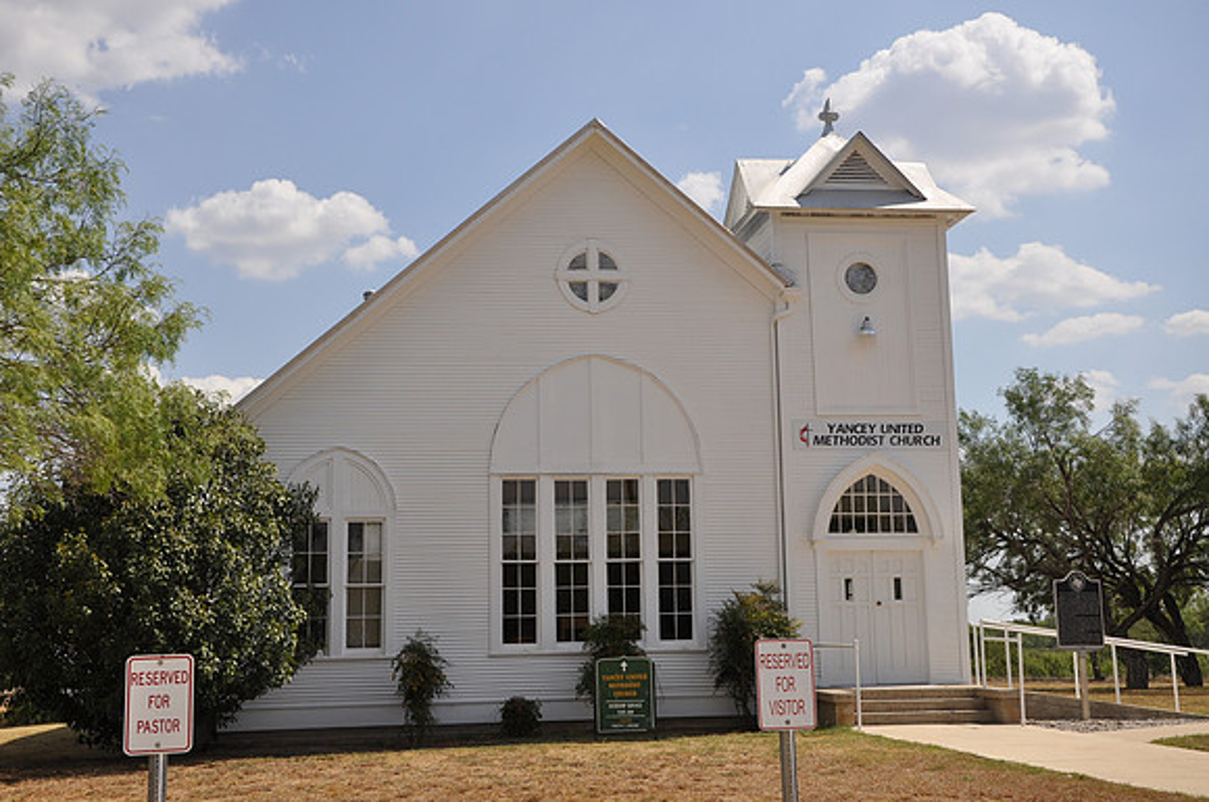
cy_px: 401
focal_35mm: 48
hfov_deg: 41.2
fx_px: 1610
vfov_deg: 28.0
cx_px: 604
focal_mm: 32
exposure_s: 1/250
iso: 200
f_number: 8
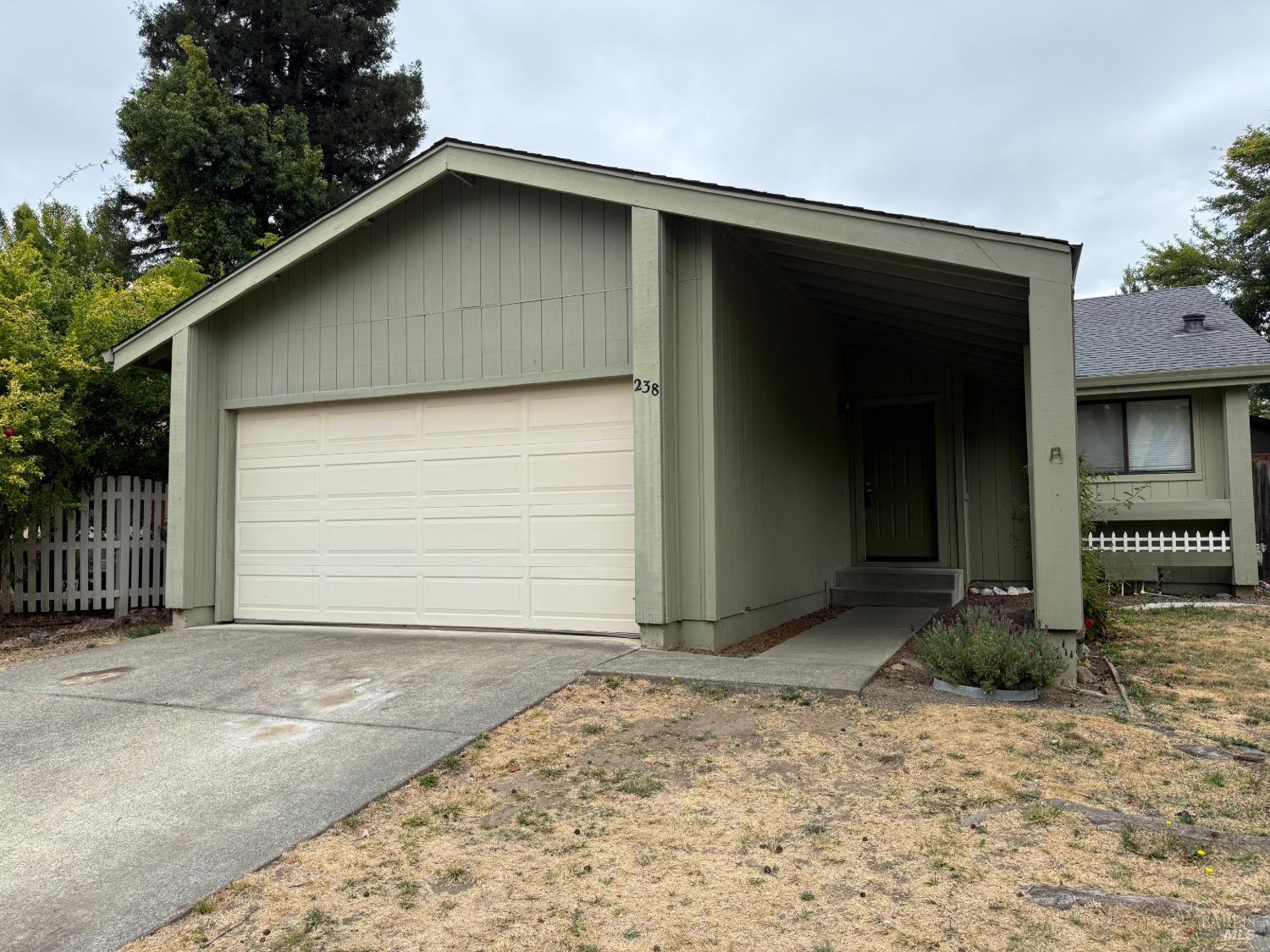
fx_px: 881
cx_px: 635
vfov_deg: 56.8
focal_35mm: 24
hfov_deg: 71.6
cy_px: 476
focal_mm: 6.76
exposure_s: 1/3279
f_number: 1.78
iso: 100
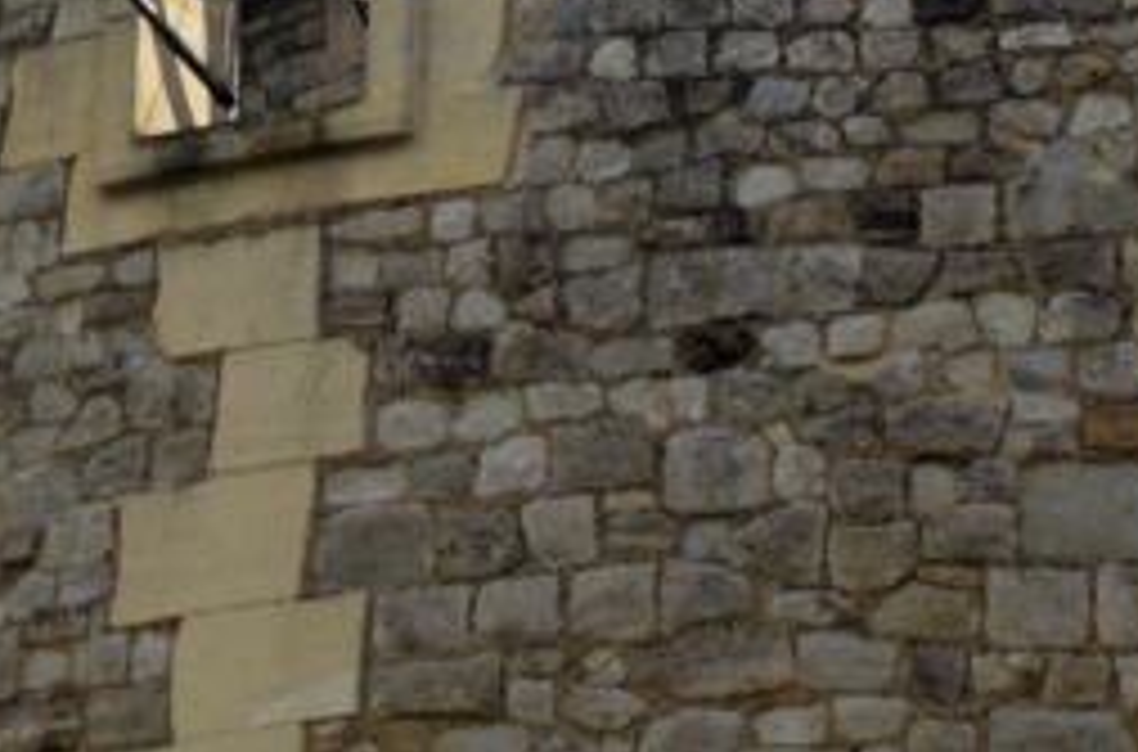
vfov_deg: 1.8
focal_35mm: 759
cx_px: 198
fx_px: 23918
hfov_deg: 2.7
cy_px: -191
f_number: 16
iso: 100
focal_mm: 200
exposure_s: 1/80
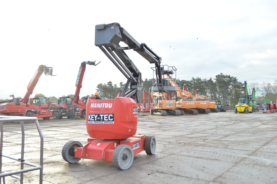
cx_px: 138
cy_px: 92
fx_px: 230
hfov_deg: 62.0
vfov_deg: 43.4
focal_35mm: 30
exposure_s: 1/400
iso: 640
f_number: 5
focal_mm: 20
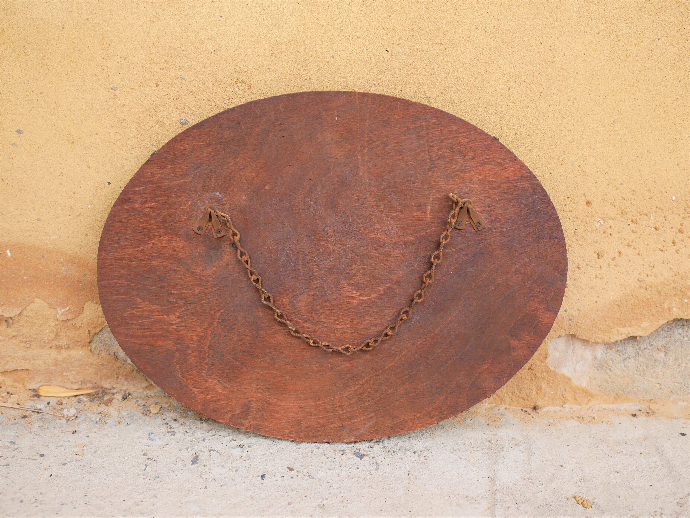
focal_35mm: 40
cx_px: 345
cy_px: 259
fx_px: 798
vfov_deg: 36.0
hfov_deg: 46.8
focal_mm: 20
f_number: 2.8
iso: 200
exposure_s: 1/250
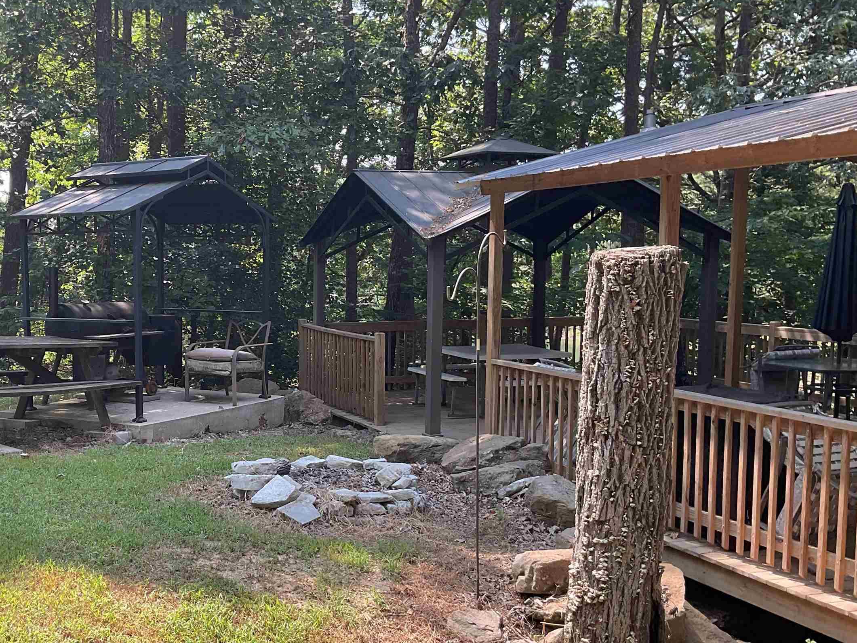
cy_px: 365
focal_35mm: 42
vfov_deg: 34.3
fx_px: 1040
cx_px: 265
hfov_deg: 44.0
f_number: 1.8
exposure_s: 1/279
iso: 16
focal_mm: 3
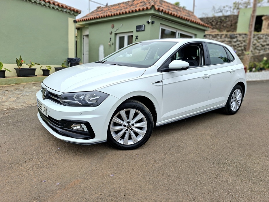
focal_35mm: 23
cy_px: 101
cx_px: 134
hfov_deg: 73.9
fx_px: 179
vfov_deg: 58.9
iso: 50
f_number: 1.8
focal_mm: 5.54
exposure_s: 1/2000
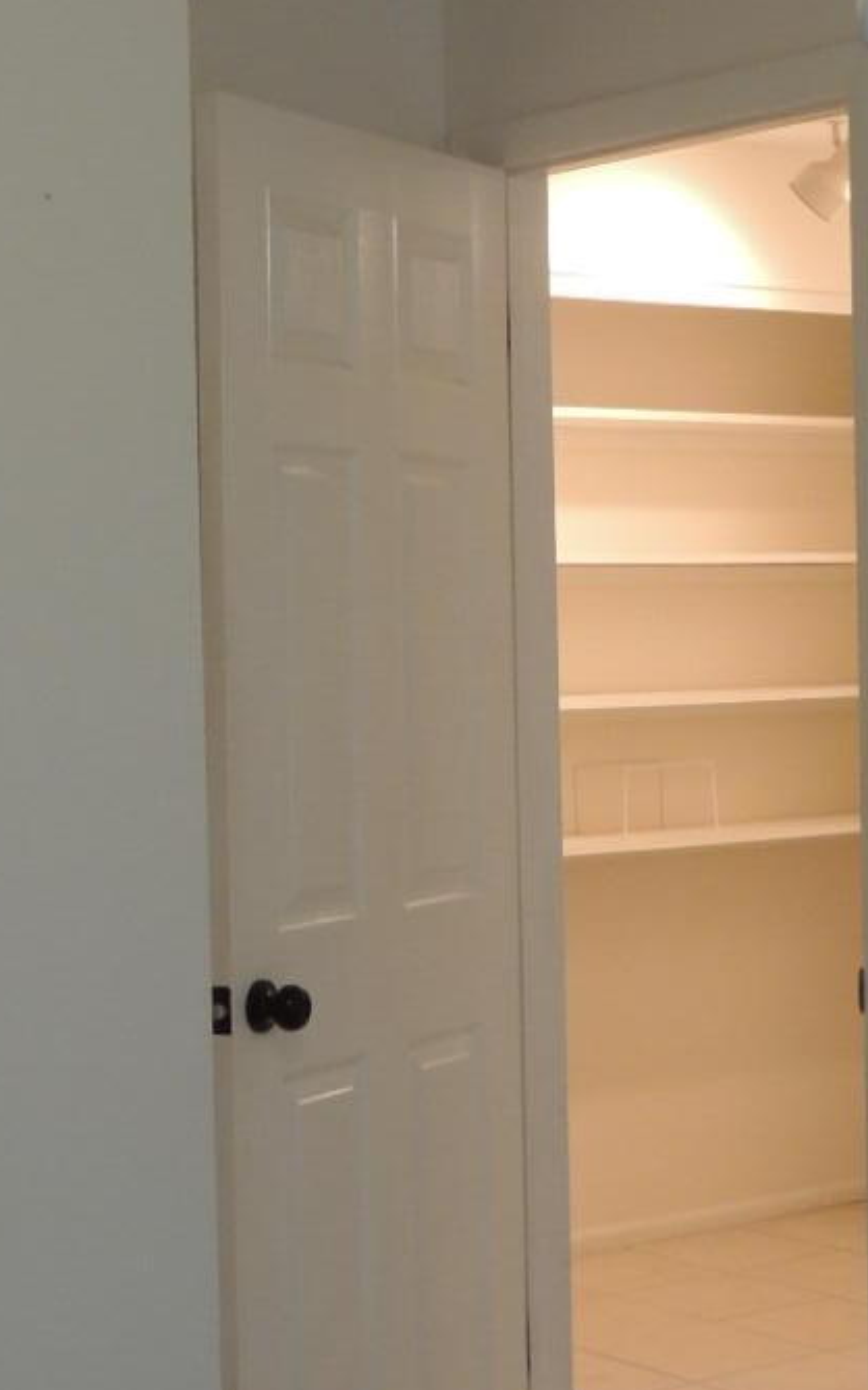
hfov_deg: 17.1
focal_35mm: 76
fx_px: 2877
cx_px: 552
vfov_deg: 27.1
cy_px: 590
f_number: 3.1
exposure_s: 1/30
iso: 320
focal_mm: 5.3
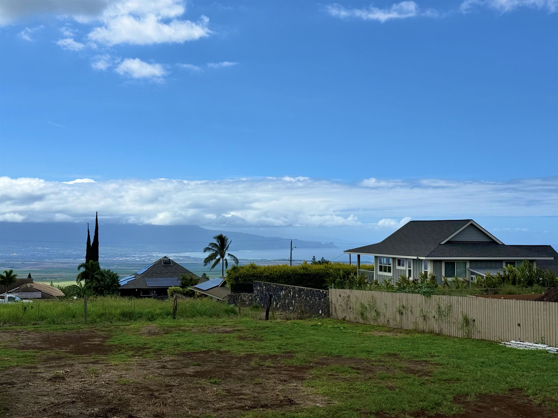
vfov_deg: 30.3
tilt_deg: +2.0
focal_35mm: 48
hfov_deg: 39.7
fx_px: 774
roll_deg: +0.0
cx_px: 279
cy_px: 209
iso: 64
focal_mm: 6.76
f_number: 1.78
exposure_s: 1/9901
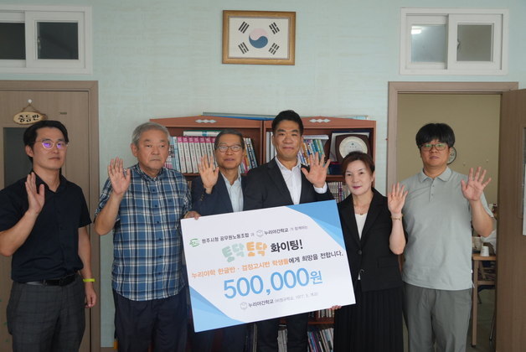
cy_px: 176
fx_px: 526
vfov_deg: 36.9
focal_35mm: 36
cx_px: 263
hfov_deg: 53.1
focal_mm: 24
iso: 400
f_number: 4
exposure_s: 1/160
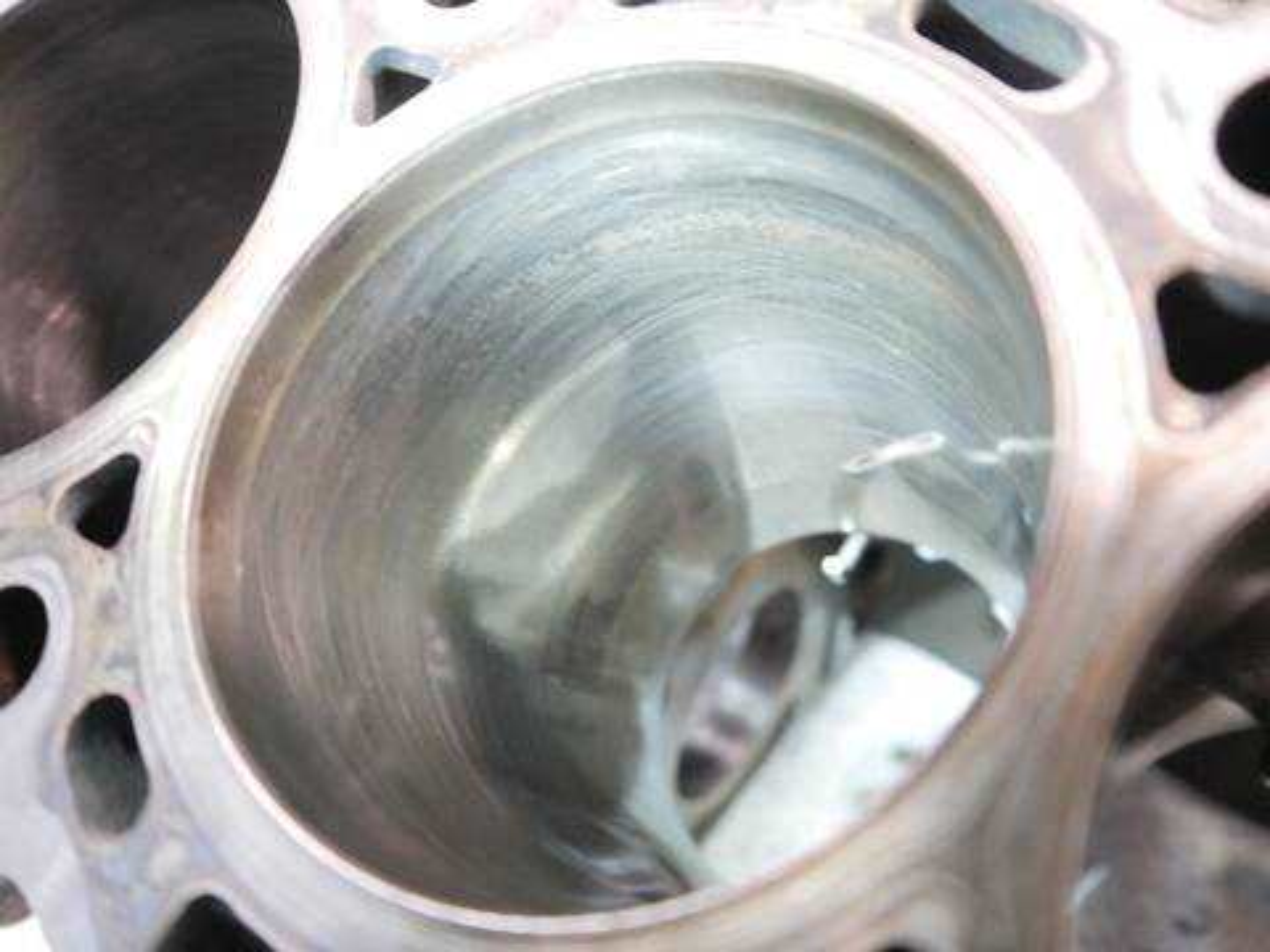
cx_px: 635
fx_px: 1027
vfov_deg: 49.7
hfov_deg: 63.4
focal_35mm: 28
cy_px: 476
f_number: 3.5
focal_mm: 14
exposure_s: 1/50
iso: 3200
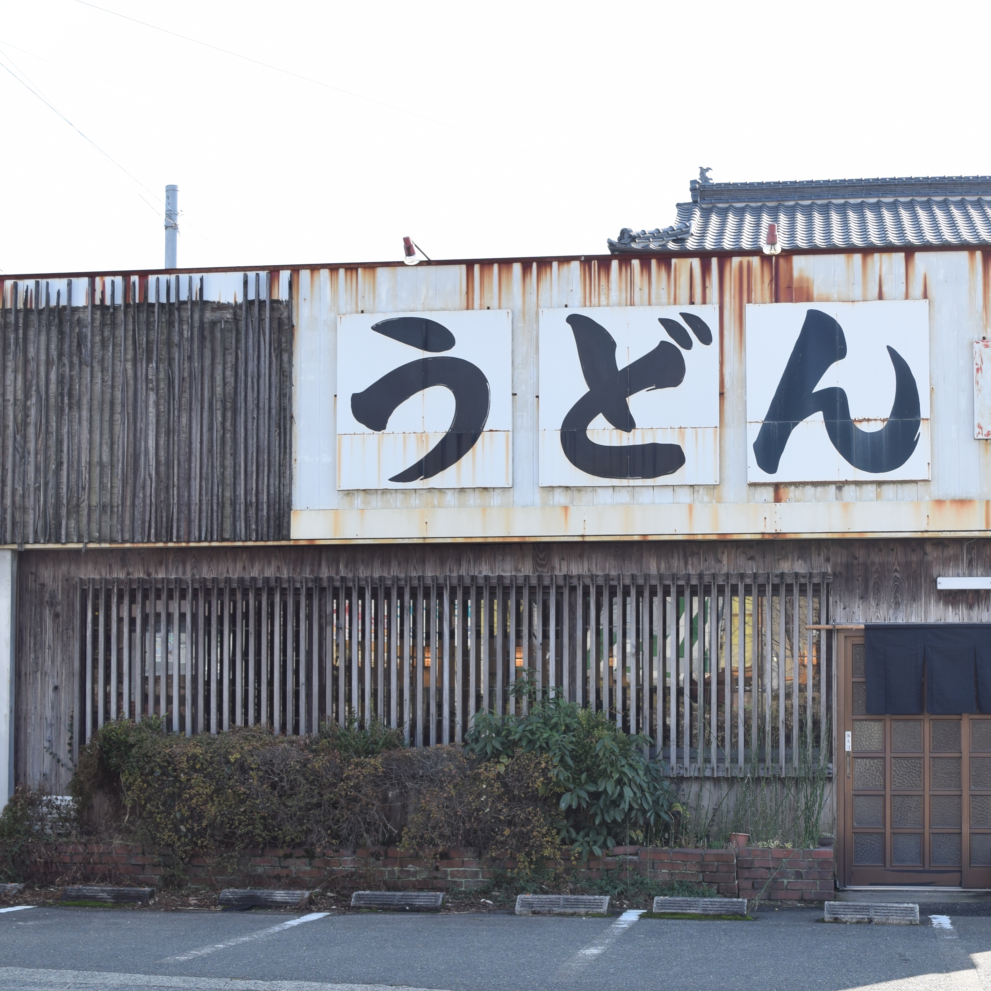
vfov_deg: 29.0
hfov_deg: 29.0
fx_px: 1911
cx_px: 623
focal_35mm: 59
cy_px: 615
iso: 160
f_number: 5.6
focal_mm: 24
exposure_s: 1/200
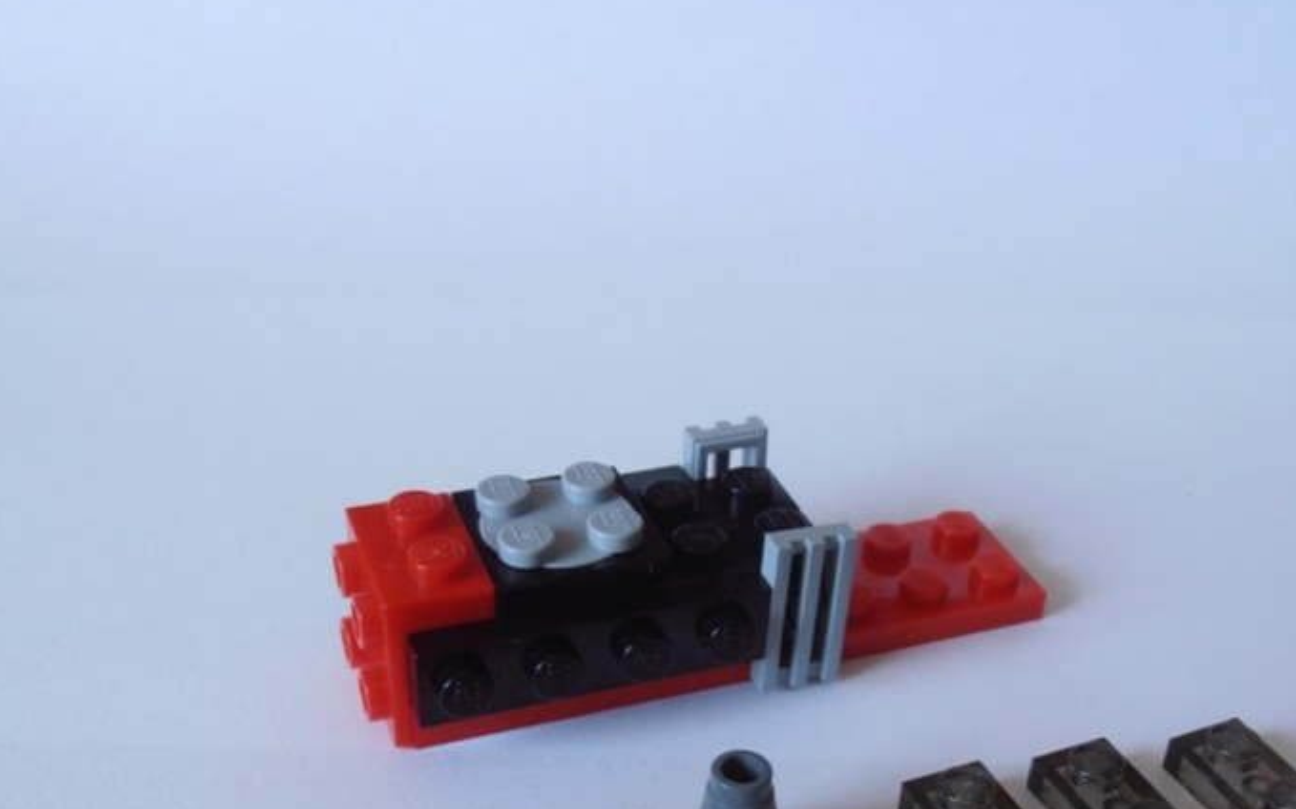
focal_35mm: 52
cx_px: 697
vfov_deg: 24.5
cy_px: 621
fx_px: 1836
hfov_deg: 38.9
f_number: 3.9
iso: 125
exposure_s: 1/40
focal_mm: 6.61
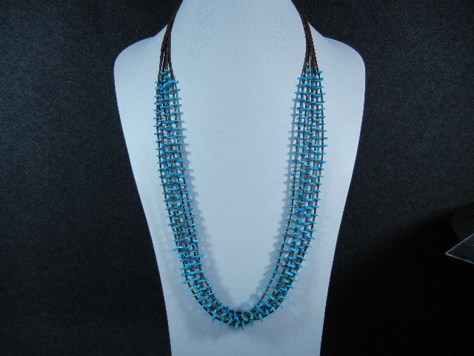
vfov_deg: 46.8
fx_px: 411
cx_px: 237
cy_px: 178
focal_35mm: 30
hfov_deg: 60.0
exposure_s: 1/51
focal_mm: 5.4
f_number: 3.5
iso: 160
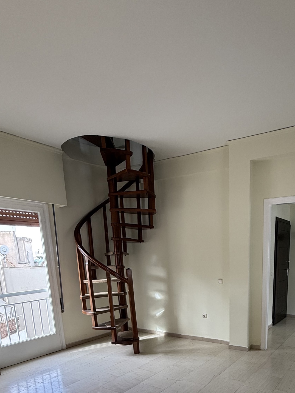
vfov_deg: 63.2
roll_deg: +1.0
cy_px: 317
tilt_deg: -11.7
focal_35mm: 25
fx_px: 284
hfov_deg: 53.7
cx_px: 197
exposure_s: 1/100
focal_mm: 2.22
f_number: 2.2
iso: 100
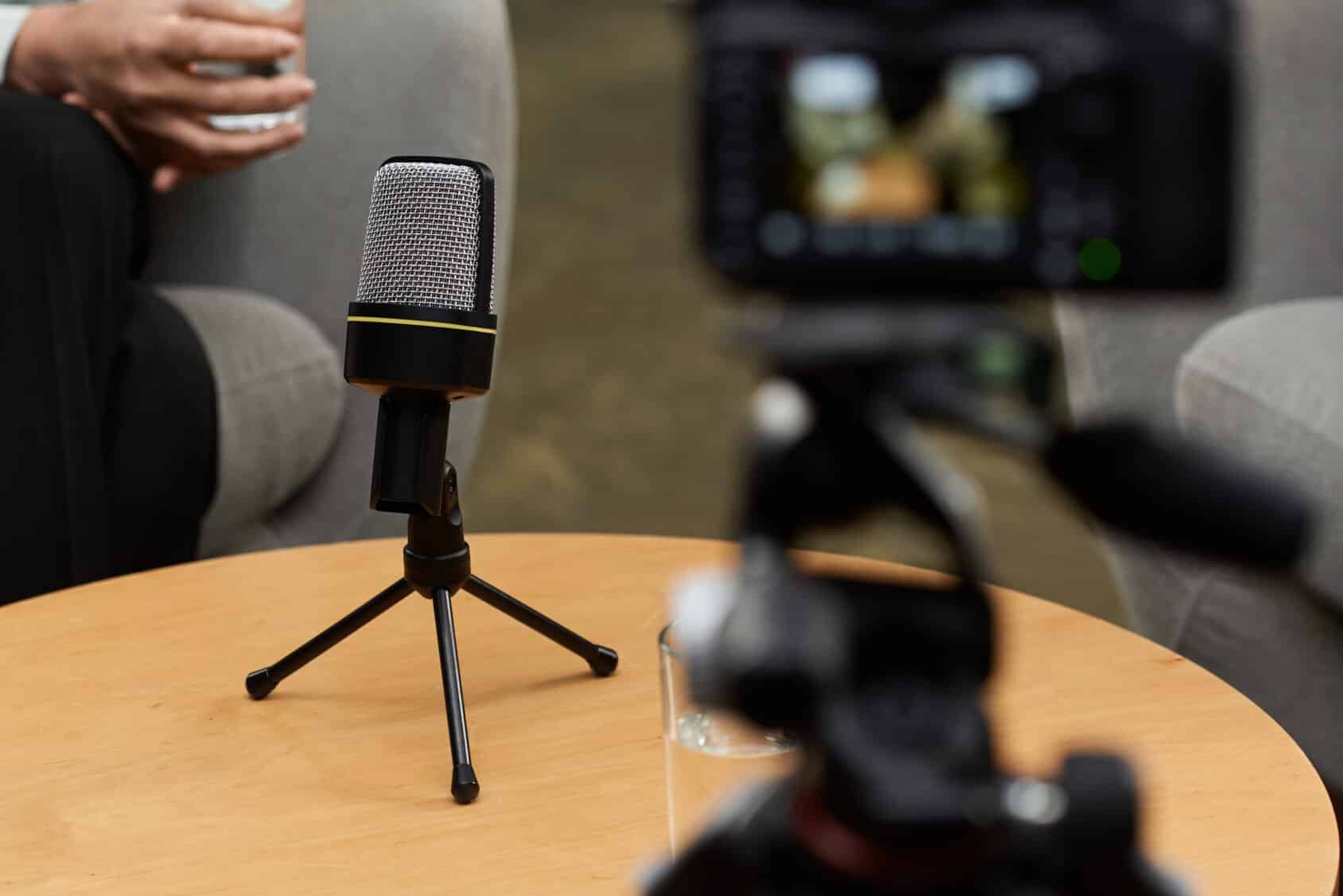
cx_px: 477
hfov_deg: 13.2
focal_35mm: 155
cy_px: 317
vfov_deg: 8.9
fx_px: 5785
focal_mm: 102
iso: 64
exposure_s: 1/200
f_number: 4
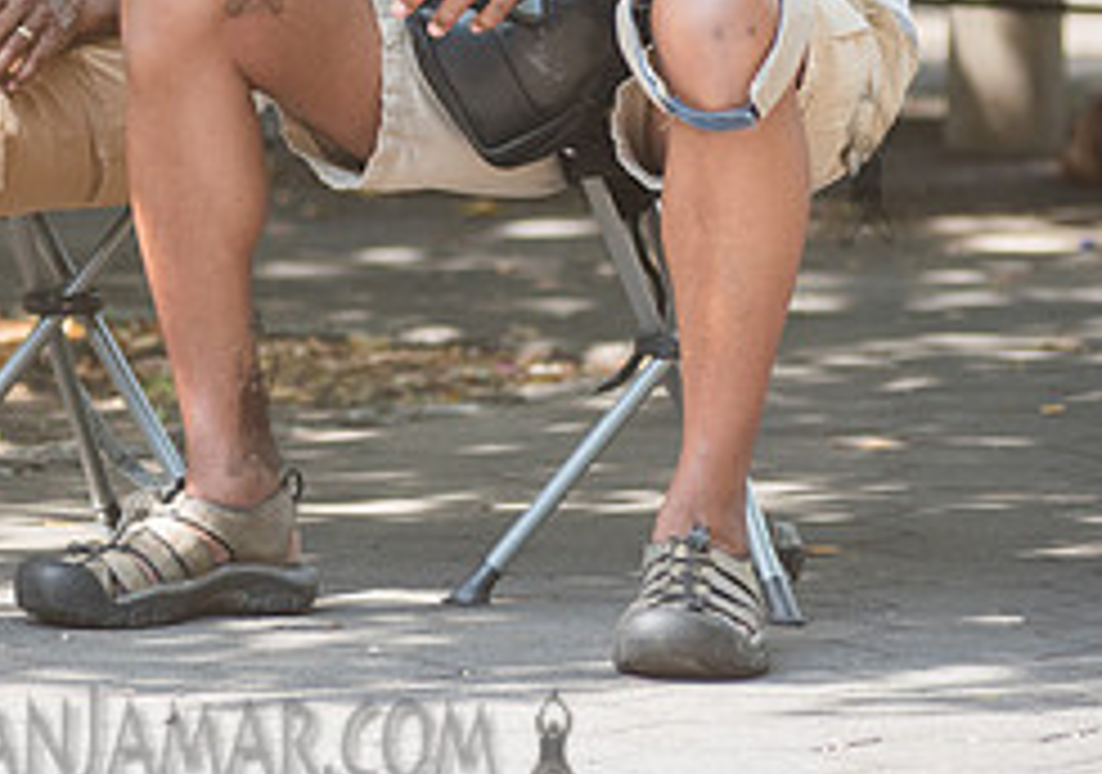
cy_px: -60
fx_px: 13598
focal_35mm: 437
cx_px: 200
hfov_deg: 4.6
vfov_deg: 3.3
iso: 500
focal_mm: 170
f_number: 4
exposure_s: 1/500
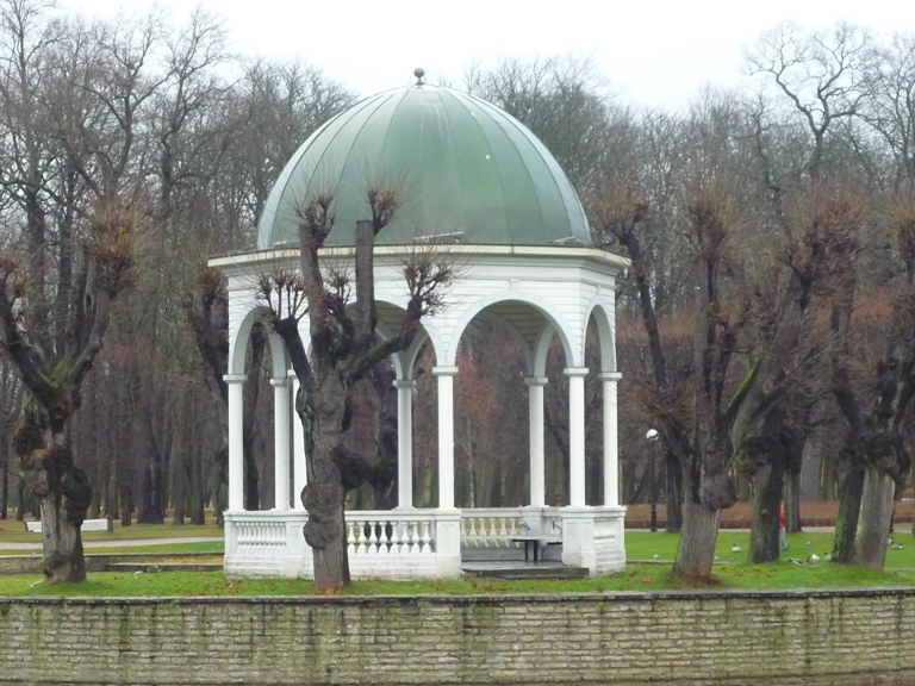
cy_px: 343
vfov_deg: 11.7
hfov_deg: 15.5
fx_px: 3357
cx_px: 458
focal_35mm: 127
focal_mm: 16.5
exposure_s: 1/100
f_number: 5.1
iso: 400
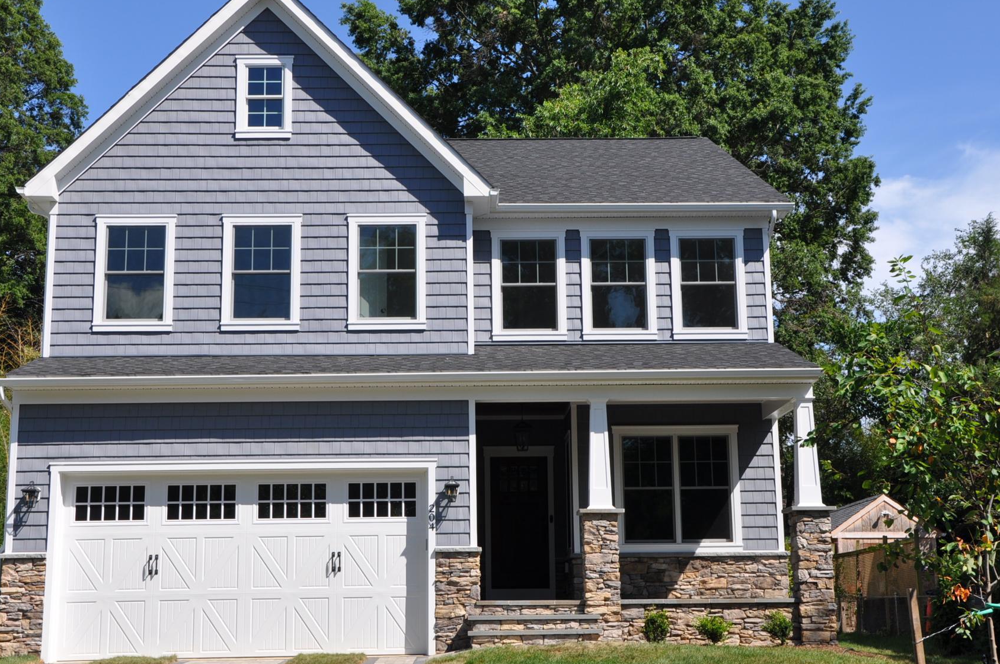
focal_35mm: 51
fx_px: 1415
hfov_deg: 38.9
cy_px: 349
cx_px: 492
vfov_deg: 26.4
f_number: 9
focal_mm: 28
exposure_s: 1/320
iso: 200
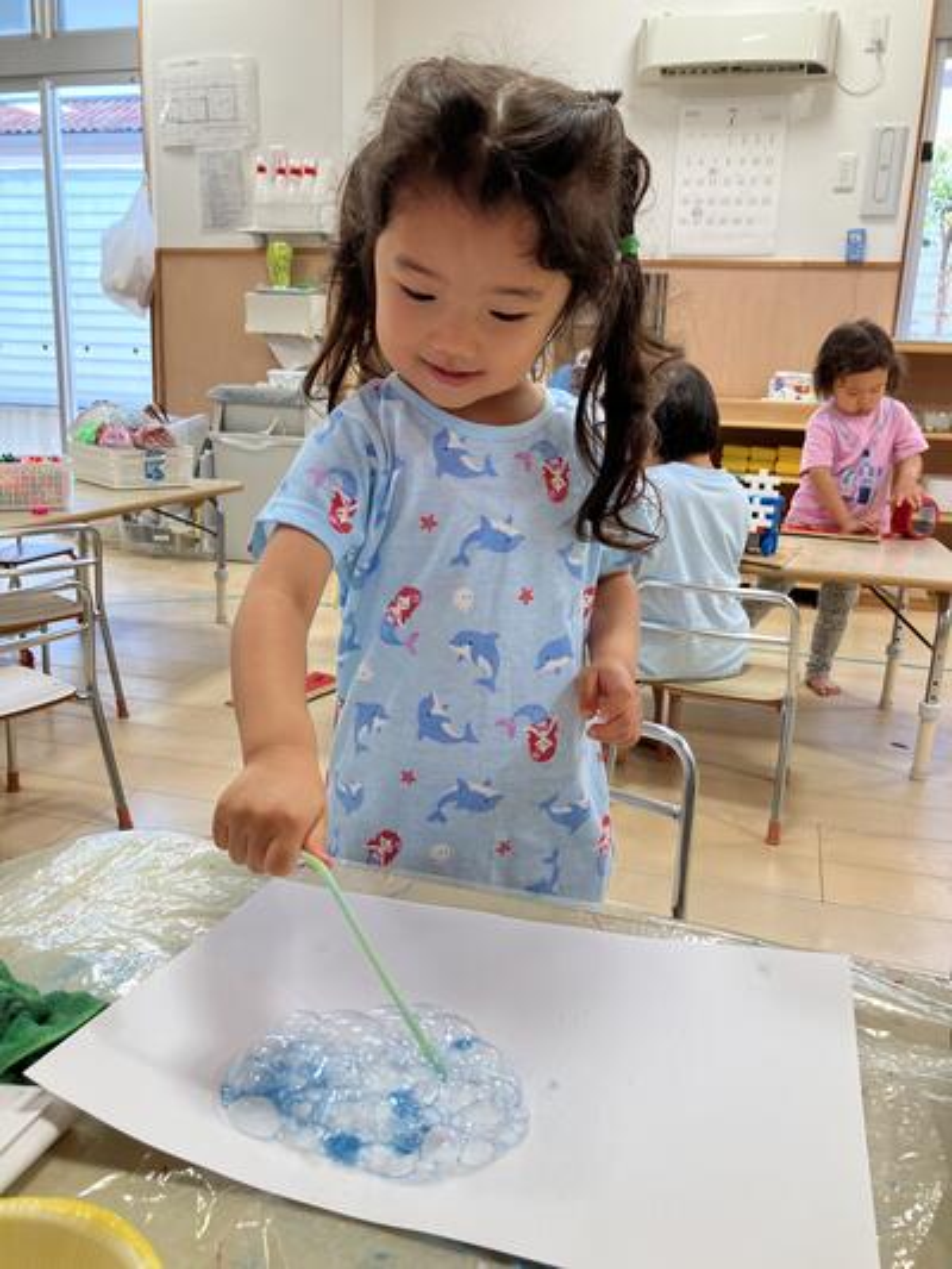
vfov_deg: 63.4
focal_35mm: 28
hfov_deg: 49.8
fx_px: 1026
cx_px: 476
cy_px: 634
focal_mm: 3.99
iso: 64
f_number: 1.8
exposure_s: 1/121
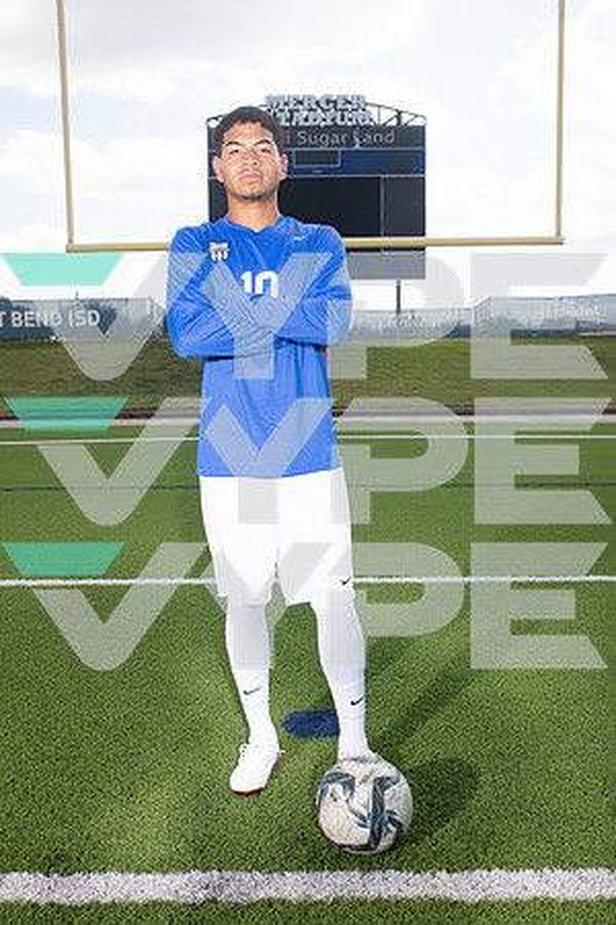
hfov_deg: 37.9
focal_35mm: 35
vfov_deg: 54.4
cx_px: 308
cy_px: 462
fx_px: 898
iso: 125
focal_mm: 35
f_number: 7.1
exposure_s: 1/250
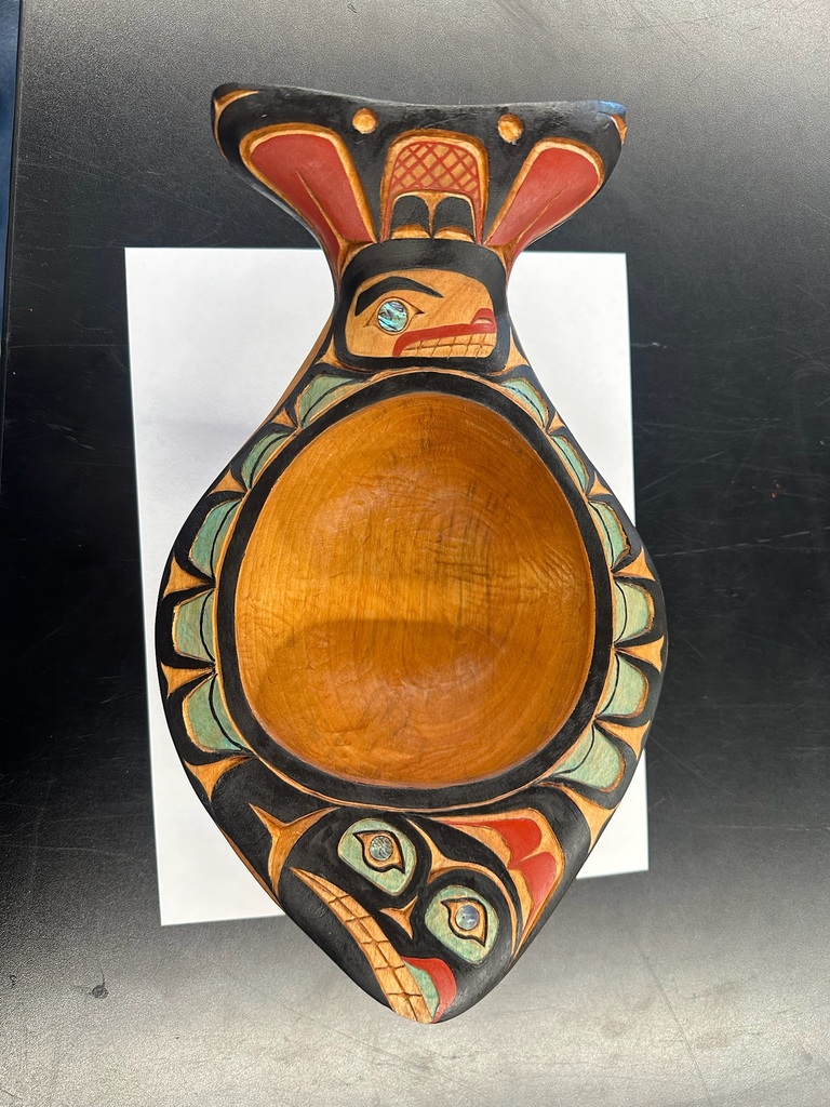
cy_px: 554
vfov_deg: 71.6
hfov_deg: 56.8
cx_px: 415
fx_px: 767
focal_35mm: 24
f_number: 1.78
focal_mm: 6.86
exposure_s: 1/97
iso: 250
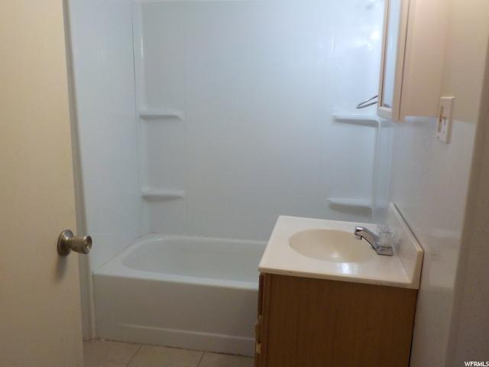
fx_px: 424
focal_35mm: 30
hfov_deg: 60.0
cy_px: 184
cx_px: 244
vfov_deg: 46.8
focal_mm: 4.1
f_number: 3.3
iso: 280
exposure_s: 1/30
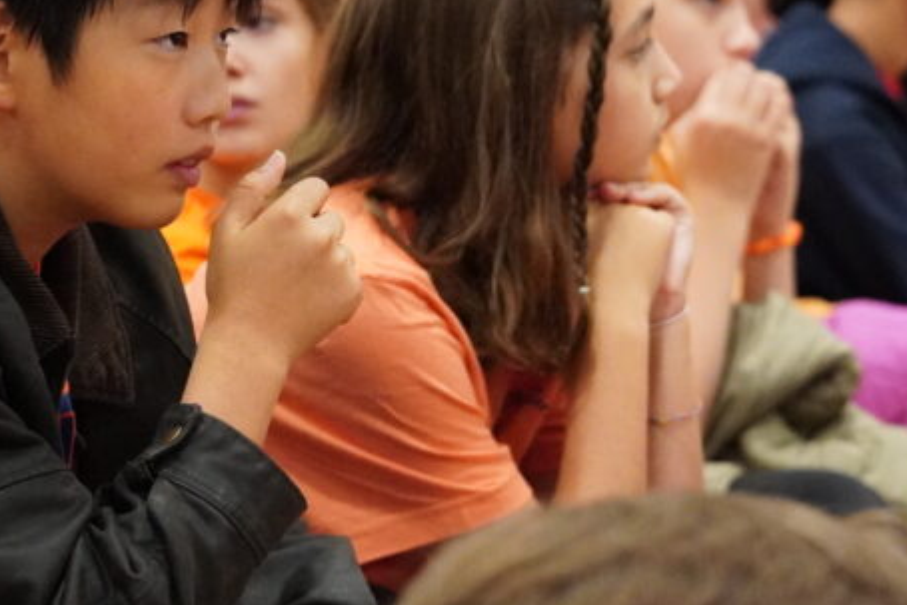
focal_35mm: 237
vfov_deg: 5.8
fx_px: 5973
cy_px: 129
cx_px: 811
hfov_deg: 8.7
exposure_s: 1/400
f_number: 2.8
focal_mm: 70
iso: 6400
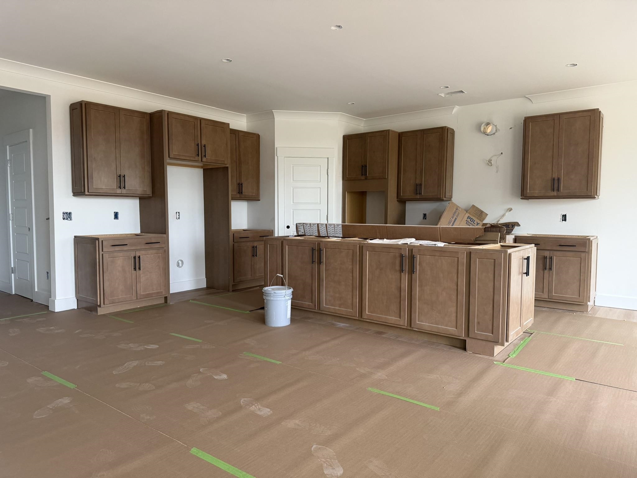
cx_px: 318
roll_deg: -0.2
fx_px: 442
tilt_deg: -4.3
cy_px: 239
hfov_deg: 71.6
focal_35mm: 24
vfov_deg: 56.8
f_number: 1.78
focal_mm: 6.76
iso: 320
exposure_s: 1/60
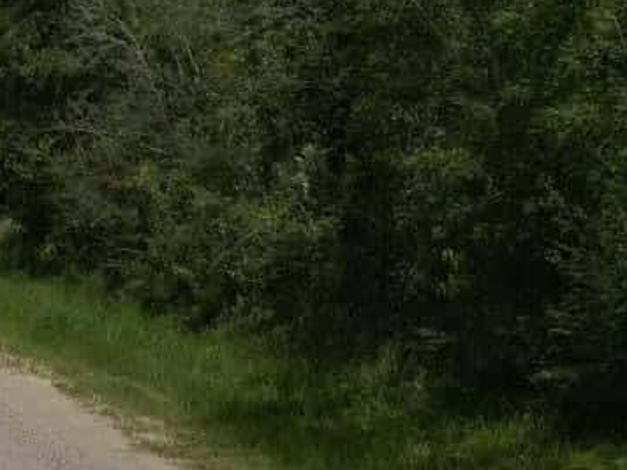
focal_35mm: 92
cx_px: -480
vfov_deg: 16.0
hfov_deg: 17.5
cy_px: 359
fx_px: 1666
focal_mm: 6.7
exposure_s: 1/8000
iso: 100
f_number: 1.7
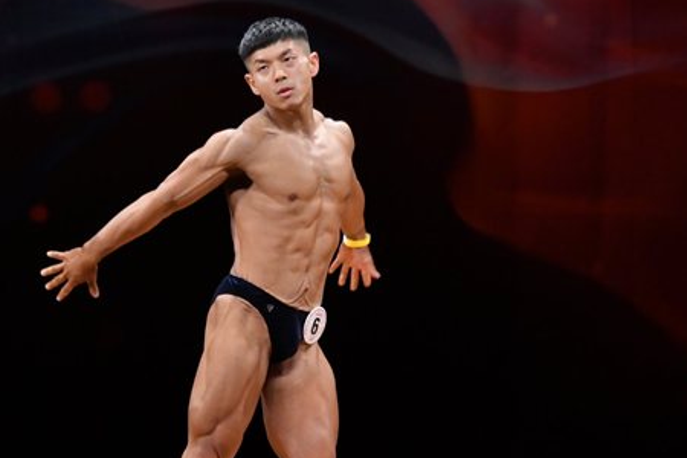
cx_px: 273
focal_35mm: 413
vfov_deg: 3.3
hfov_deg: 5.0
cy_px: 321
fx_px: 7881
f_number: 5.6
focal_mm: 160
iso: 3200
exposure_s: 1/400
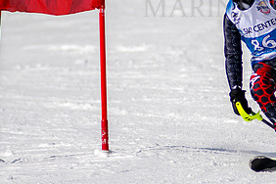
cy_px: 43
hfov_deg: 1.7
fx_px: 9123
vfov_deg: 1.2
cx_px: 215
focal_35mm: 1190
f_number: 2.8
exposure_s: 1/8000
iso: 100
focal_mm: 300
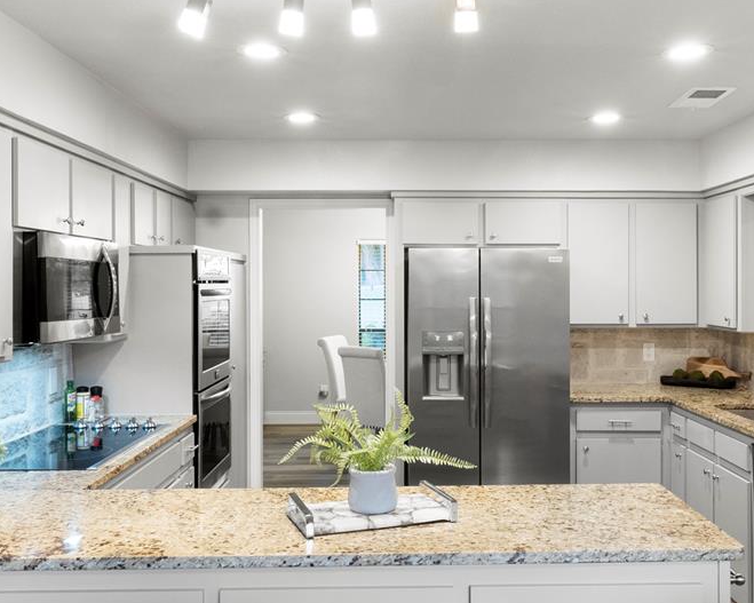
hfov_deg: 51.4
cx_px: 416
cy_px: 287
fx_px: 781
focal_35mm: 35
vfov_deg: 42.2
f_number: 11
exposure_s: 1/4
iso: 1600
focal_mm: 16
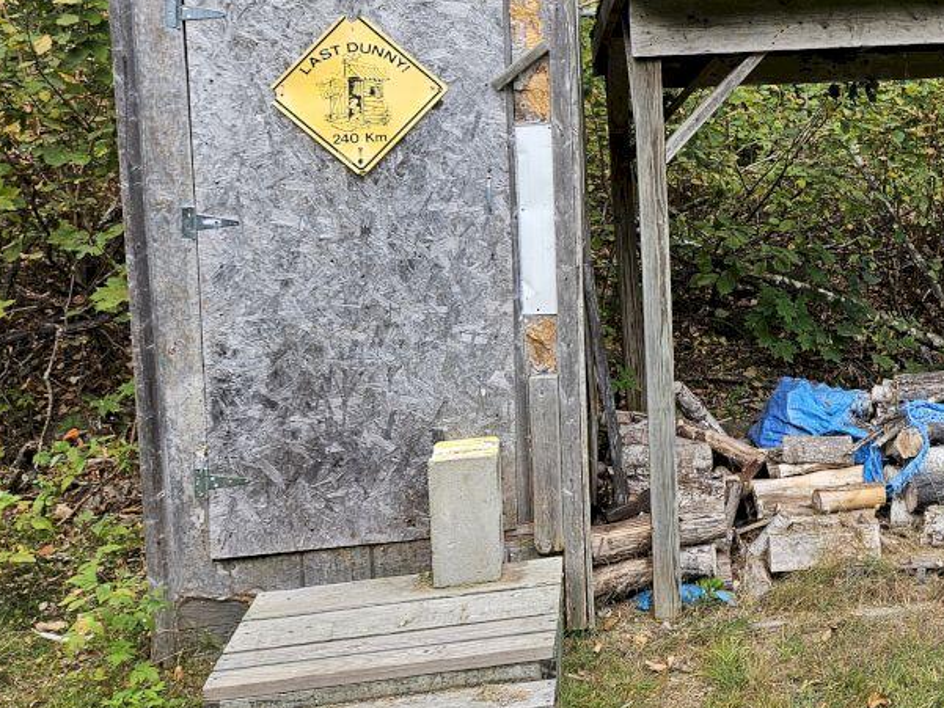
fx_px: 1391
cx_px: 954
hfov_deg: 34.0
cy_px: 105
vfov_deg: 27.8
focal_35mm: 51
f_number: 1.8
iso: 25
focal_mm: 5.4
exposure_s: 1/191
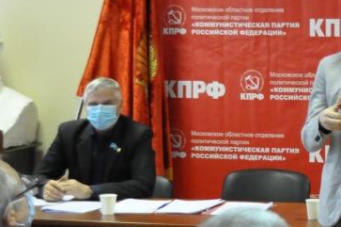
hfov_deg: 17.4
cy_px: 89
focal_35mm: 110
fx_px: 1041
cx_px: 447
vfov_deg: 12.4
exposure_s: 1/80
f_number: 4.5
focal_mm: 26
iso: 3200
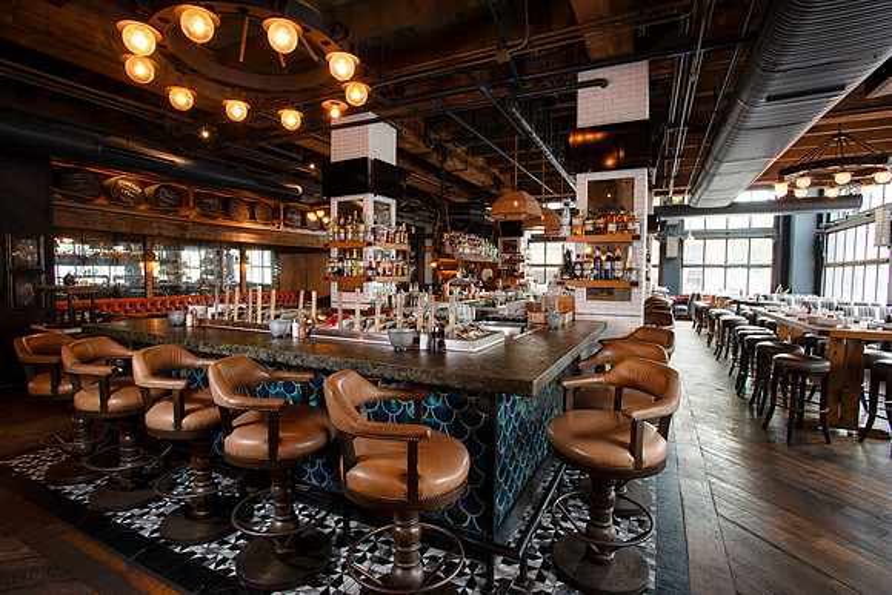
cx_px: 446
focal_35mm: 17
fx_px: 421
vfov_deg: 70.5
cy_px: 298
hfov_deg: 93.3
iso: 200
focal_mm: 17
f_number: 9
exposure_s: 1/5
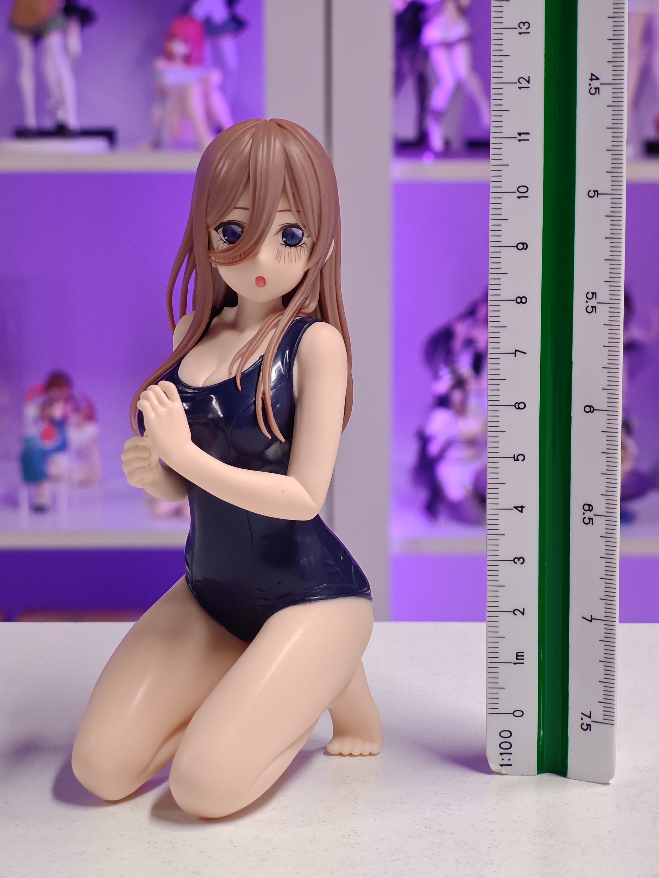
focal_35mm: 80
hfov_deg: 18.4
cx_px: 330
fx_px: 2031
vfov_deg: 24.4
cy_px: 439
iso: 640
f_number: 2.4
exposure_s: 1/33.3
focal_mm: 7.48
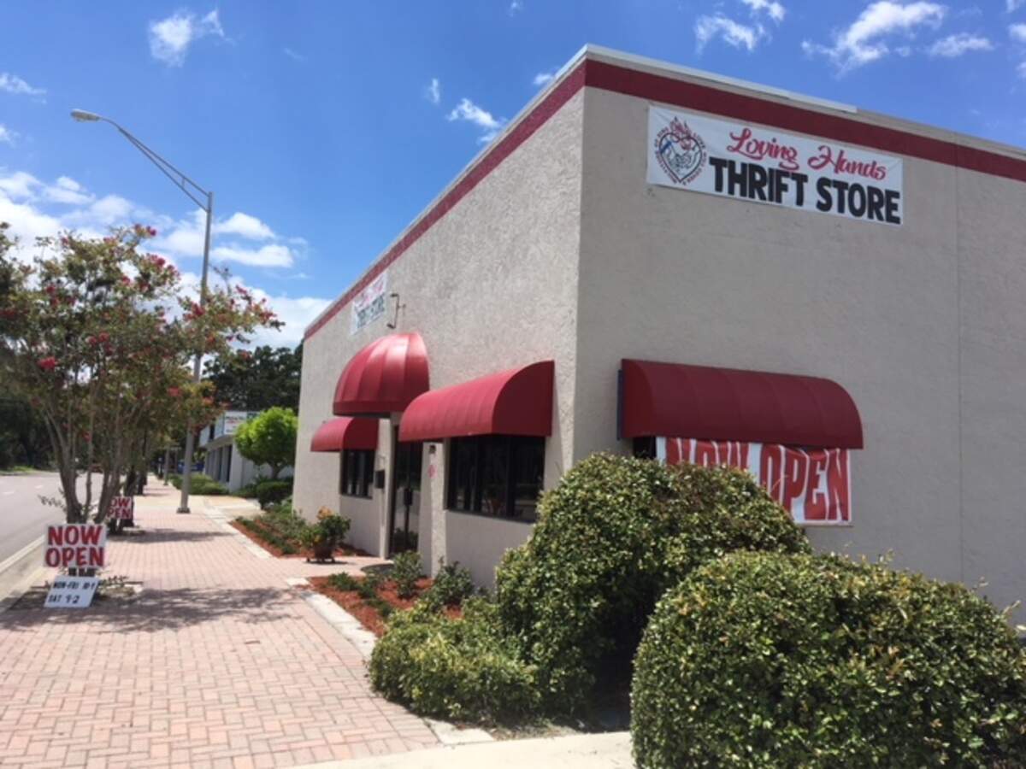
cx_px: 513
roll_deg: -0.7
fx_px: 860
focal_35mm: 29
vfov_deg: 48.2
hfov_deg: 61.7
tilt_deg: +7.3
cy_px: 384
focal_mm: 4.15
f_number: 2.2
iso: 25
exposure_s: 1/1789
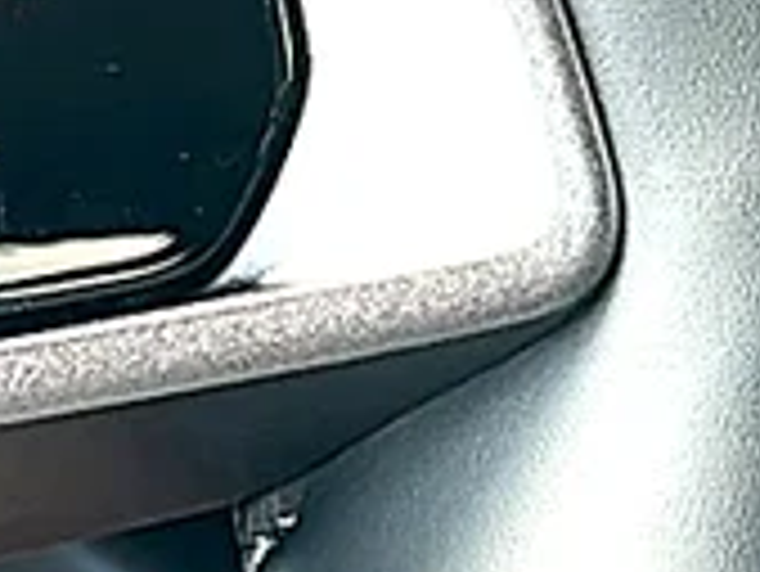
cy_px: -340
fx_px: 4548
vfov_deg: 7.1
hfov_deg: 9.4
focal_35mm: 207
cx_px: -148
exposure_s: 1/100
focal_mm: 6.86
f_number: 1.78
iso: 50
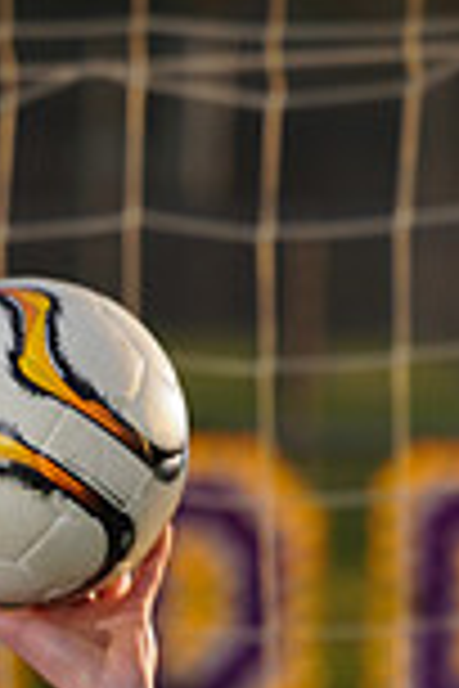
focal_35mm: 1036
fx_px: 19812
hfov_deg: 1.3
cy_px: 1043
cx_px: -340
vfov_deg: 2.0
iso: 100
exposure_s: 1/200
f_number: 8
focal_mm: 274
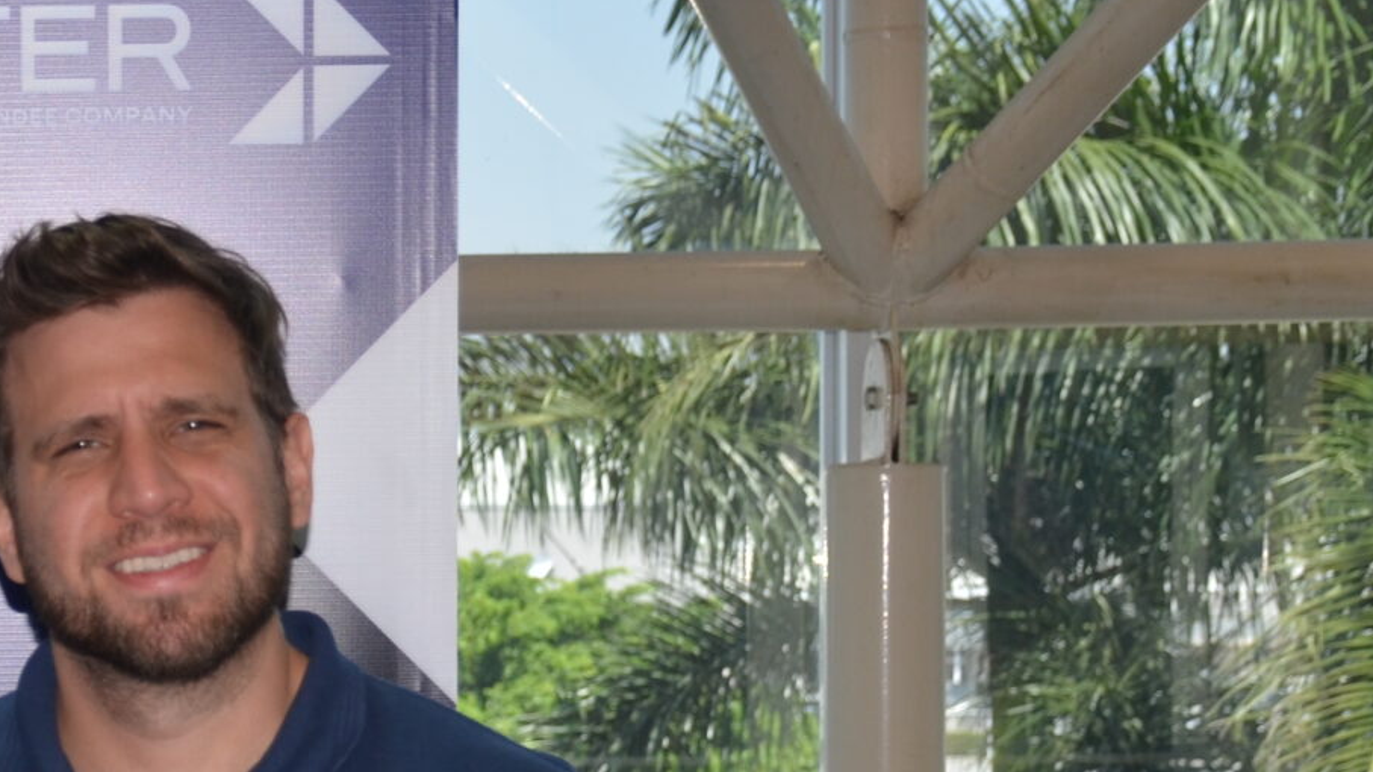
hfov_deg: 17.2
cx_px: -248
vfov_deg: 10.1
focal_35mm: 119
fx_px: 4349
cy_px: 748
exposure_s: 1/200
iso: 200
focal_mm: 27
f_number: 4
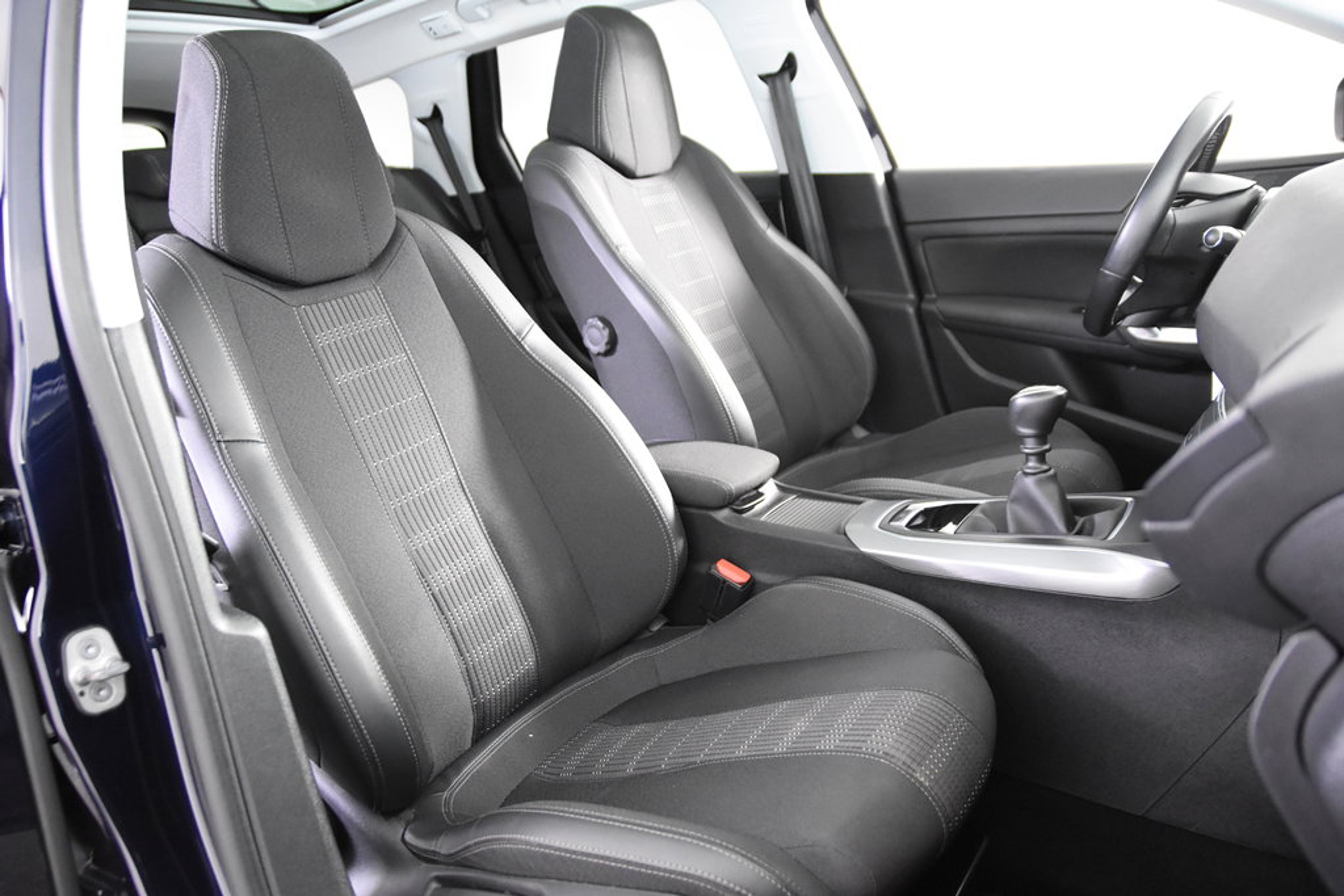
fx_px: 1120
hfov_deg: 61.9
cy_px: 448
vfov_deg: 43.6
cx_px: 672
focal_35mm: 30
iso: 4500
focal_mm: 20
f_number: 2.8
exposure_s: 1/30
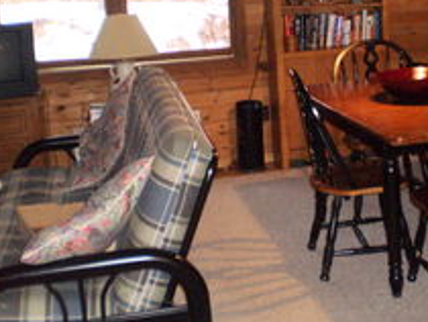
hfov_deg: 30.4
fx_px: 780
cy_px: 71
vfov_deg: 23.0
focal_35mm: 63
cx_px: 302
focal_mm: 6.3
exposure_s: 1/30
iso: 500
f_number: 3.1
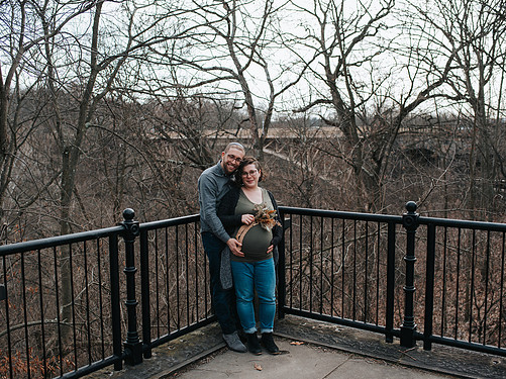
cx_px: 251
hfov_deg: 47.9
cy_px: 194
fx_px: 570
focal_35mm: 39
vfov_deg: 36.8
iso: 200
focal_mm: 35
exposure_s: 1/800
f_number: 3.2
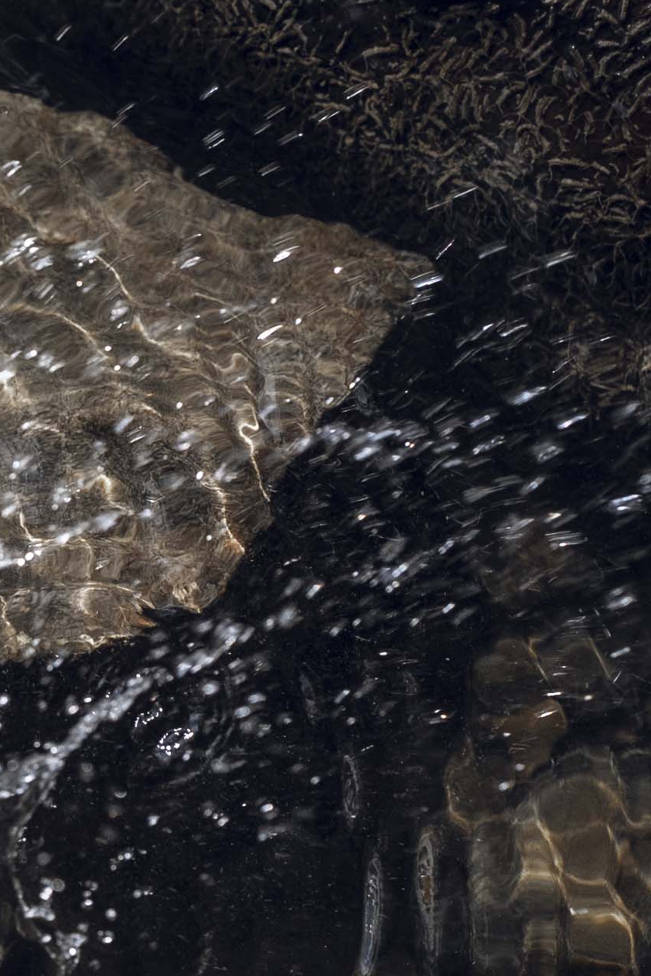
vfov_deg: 12.1
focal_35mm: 168
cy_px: 870
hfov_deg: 7.9
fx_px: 4557
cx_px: -542
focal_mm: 50
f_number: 5
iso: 1600
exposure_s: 1/2000
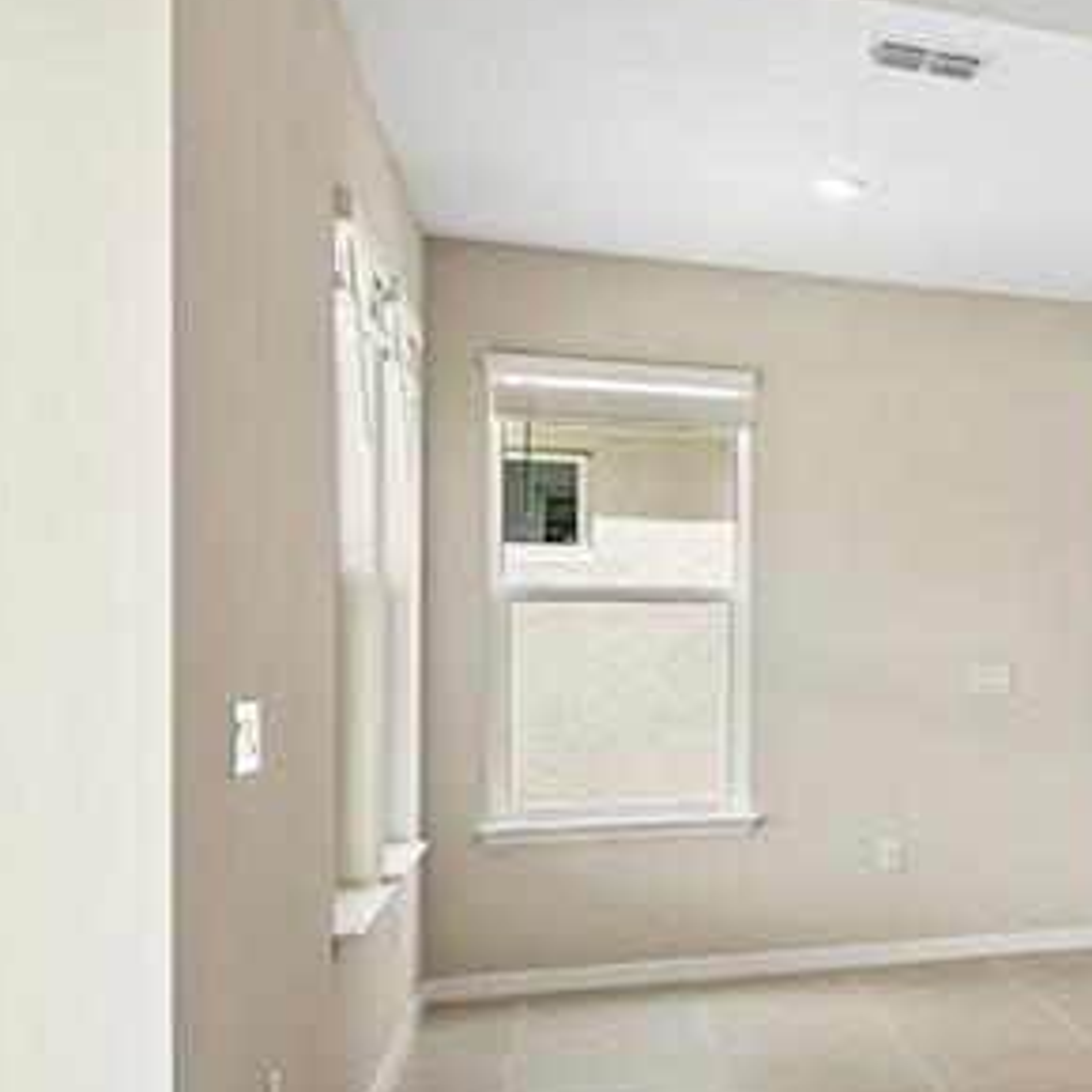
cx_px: 1551
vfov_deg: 35.3
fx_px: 1713
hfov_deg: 27.2
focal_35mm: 48
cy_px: 591
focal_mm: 16
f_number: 8
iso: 400
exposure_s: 1/100
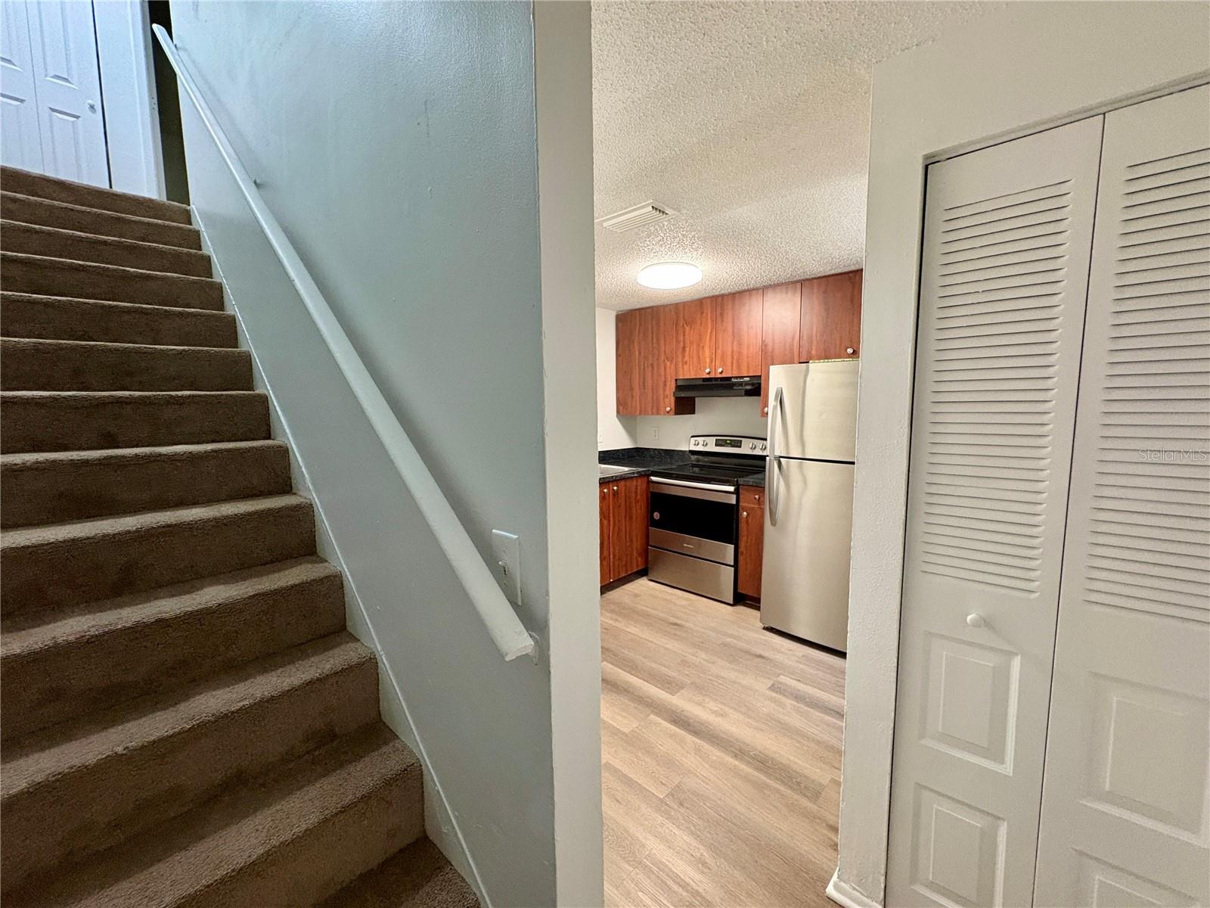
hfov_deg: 102.1
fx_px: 489
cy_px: 454
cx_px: 605
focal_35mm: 14
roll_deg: +1.8
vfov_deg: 85.7
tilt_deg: -6.5
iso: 500
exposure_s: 1/60
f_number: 2.2
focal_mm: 2.22
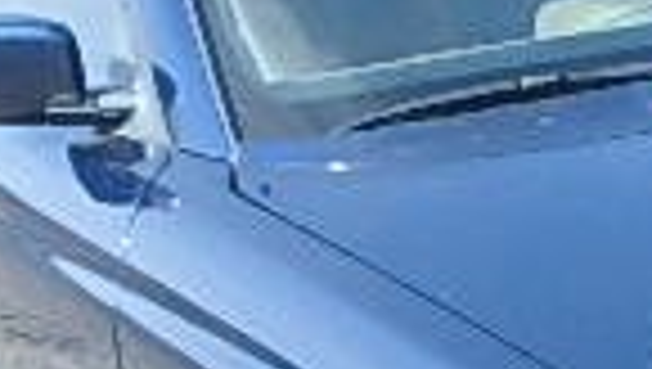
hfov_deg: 18.9
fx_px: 1748
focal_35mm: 101
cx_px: 935
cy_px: 486
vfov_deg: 11.7
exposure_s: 1/320
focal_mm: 3.7
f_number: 3.5
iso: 125
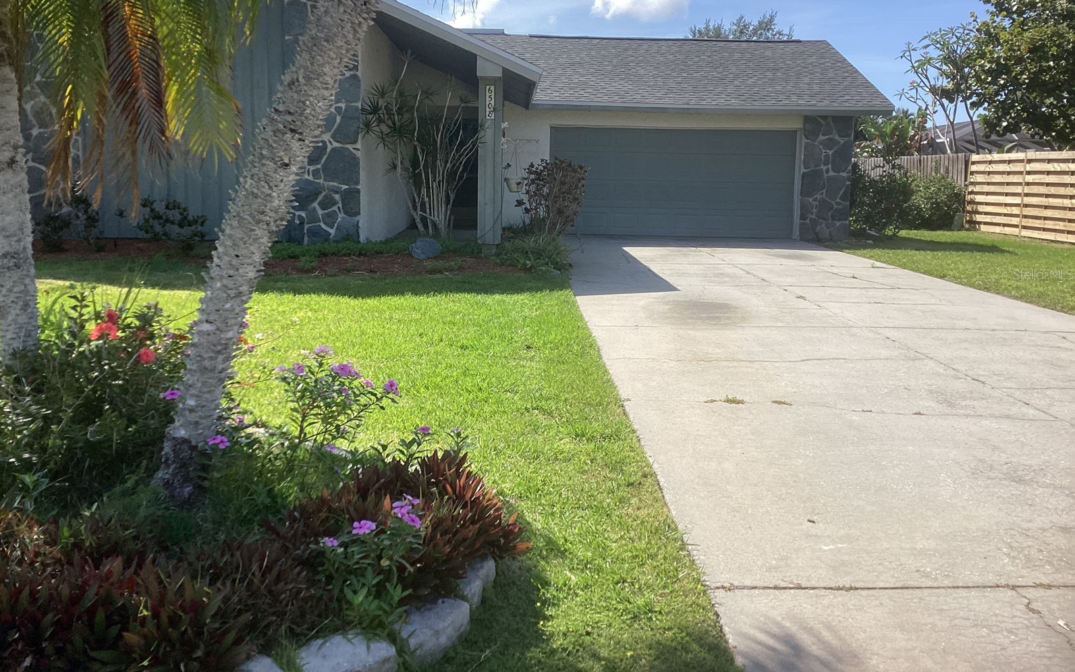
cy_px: 274
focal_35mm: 33
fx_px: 967
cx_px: 536
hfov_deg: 58.1
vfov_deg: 38.2
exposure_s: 1/1058
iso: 25
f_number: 2.4
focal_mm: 3.3
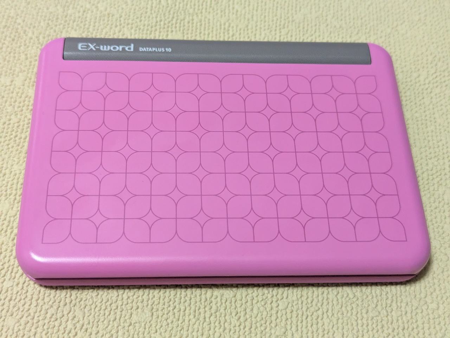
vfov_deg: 30.3
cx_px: 225
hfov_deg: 39.7
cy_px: 169
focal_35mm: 48
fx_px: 624
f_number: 1.85
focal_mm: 6.81
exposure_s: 1/120
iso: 839
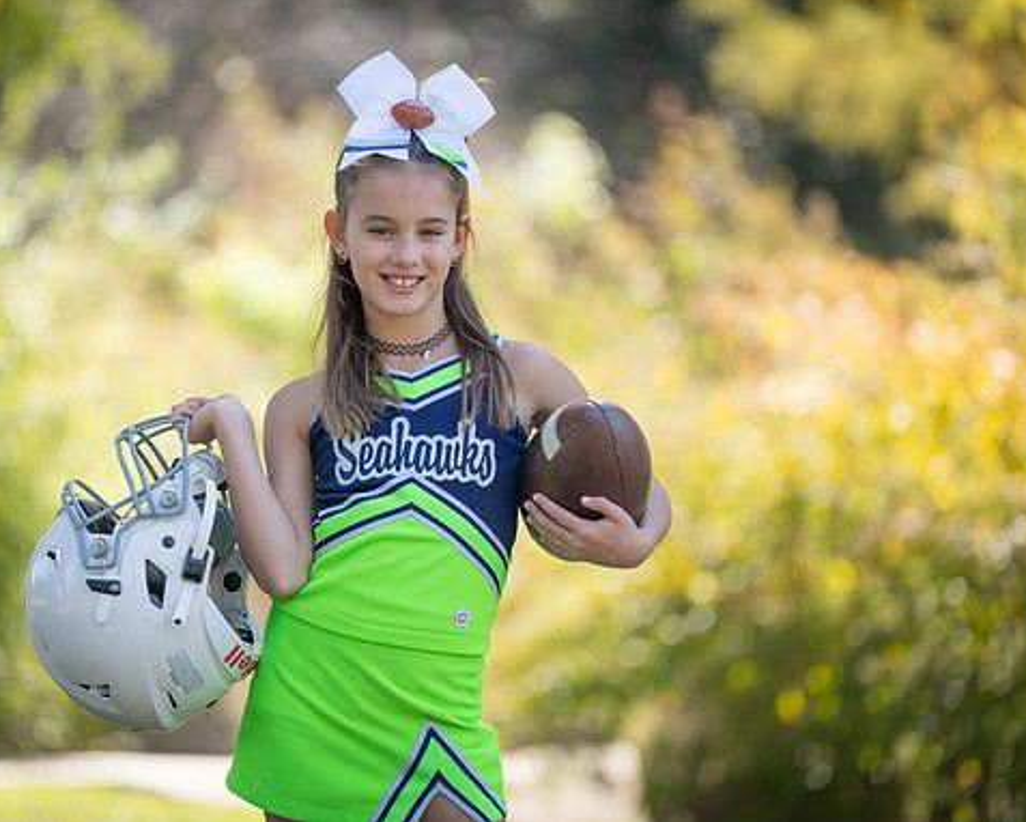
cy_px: 408
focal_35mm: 195
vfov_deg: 7.9
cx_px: 434
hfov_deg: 9.9
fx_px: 5924
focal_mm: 171
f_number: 2.8
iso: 100
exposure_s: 1/400
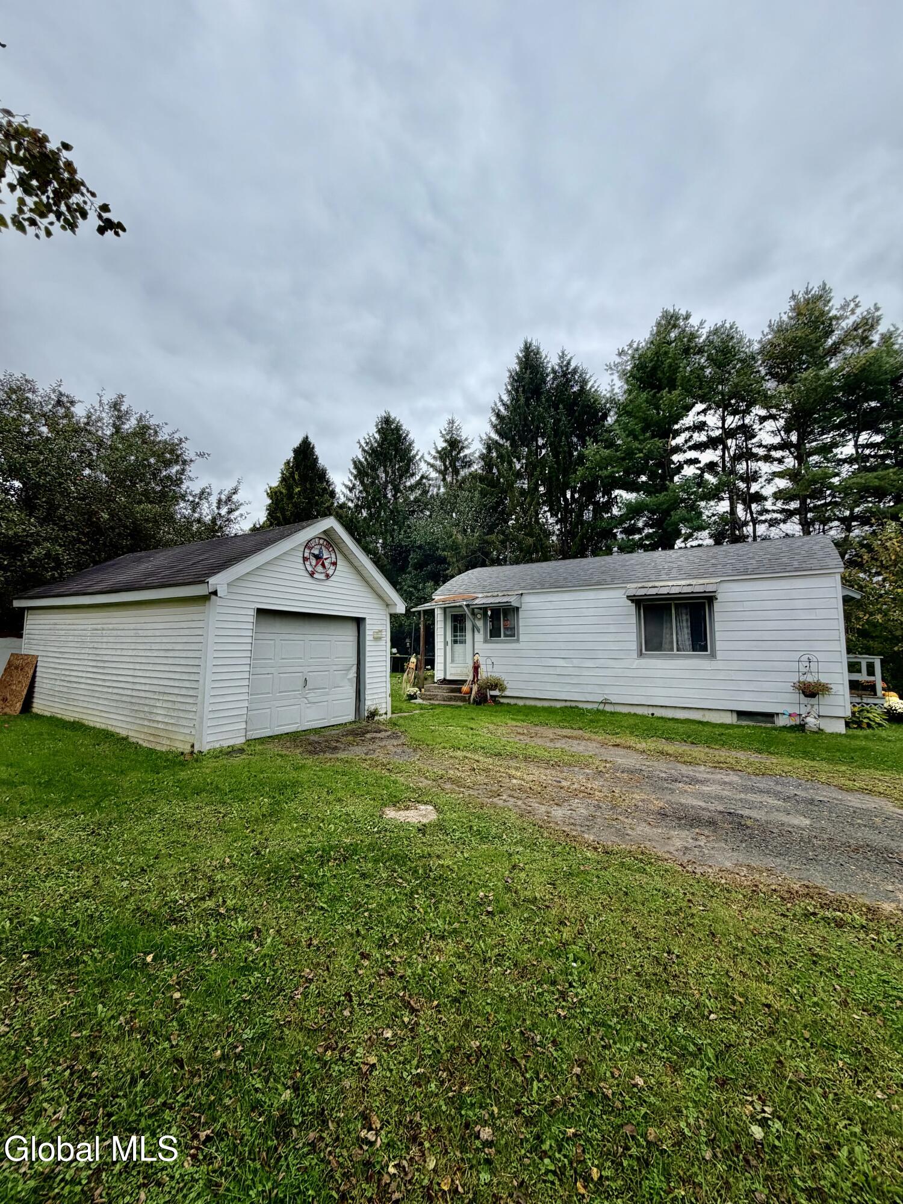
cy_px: 602
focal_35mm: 14
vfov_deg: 102.1
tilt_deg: +5.4
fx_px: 487
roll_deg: +0.2
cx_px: 452
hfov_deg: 85.7
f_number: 2.2
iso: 40
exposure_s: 1/770
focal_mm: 2.22
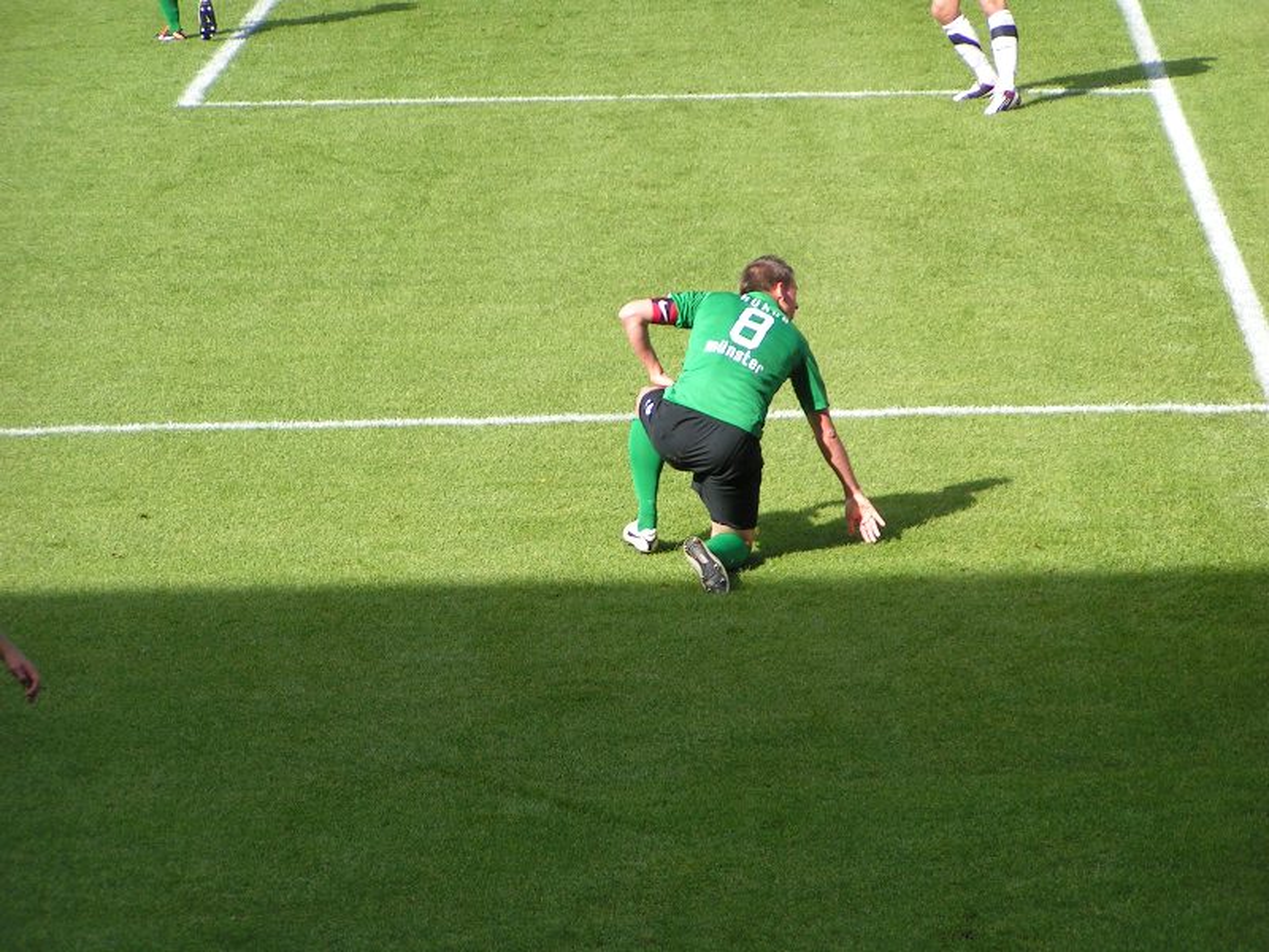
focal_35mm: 188
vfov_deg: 7.9
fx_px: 6892
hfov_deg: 10.5
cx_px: 634
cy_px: 476
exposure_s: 1/500
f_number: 3.5
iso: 50
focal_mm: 28.8
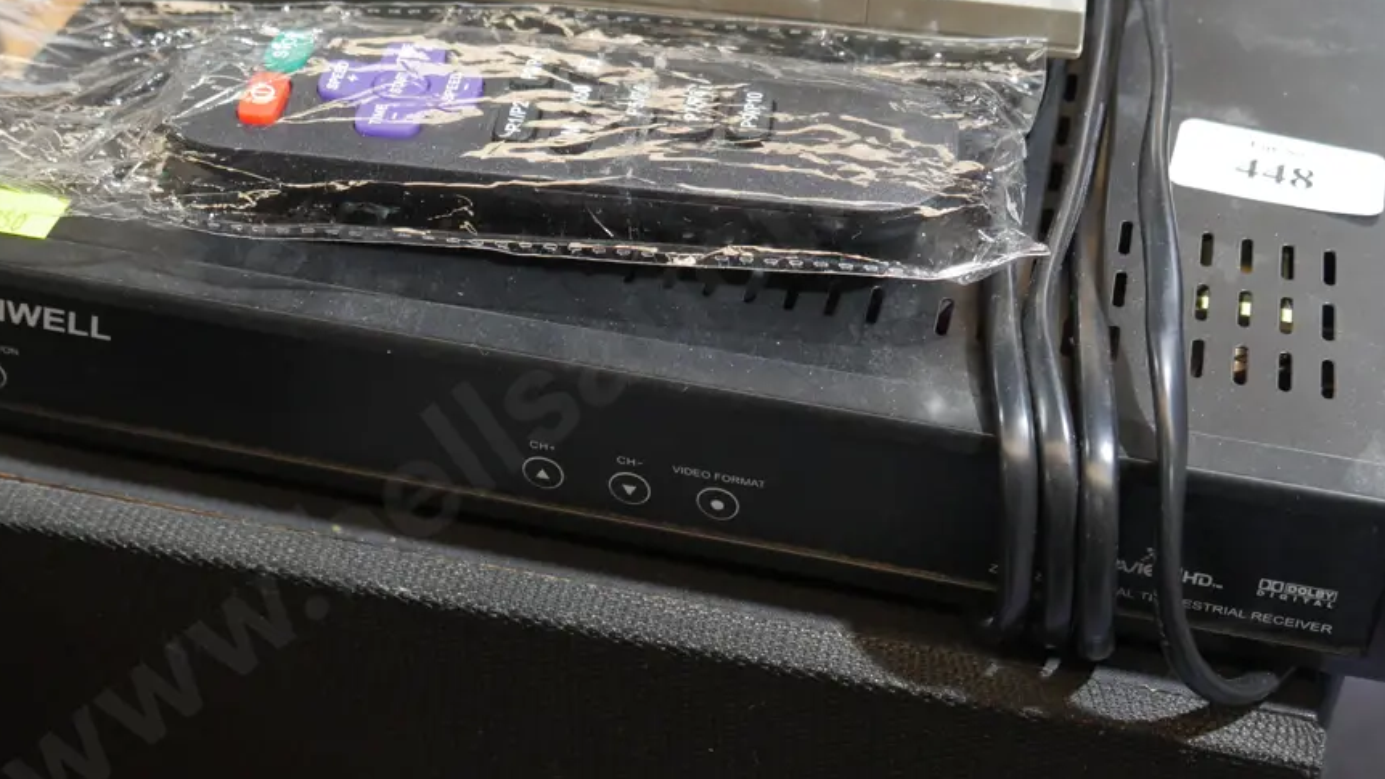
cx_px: 676
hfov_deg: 36.6
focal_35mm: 57
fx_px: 2093
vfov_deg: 21.1
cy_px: 304
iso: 1250
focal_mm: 22
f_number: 4.7
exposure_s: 1/60
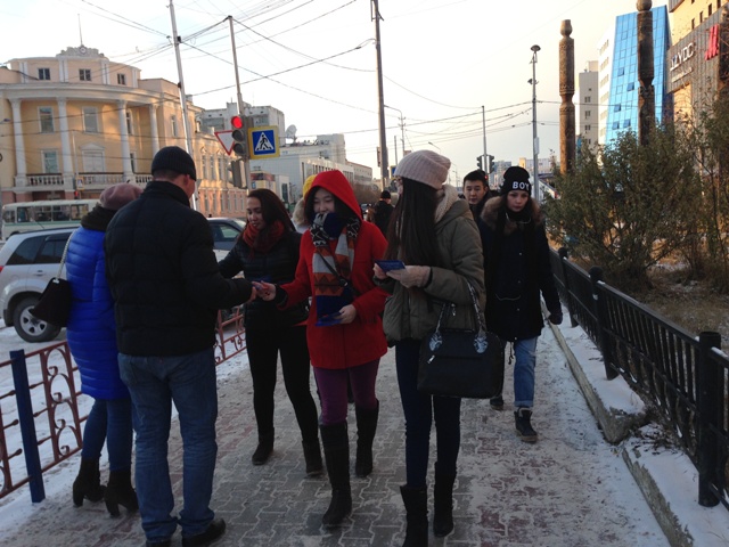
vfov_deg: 42.9
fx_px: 695
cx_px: 364
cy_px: 274
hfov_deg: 55.4
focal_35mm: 33
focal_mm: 4.12
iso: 50
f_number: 2.4
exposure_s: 1/433
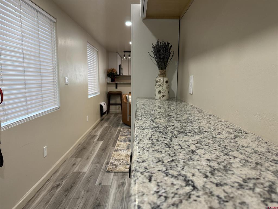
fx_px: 193
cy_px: 104
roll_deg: -0.4
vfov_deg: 56.8
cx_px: 139
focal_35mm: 24
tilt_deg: -7.6
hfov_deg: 71.6
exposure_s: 1/120
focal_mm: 6.86
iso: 200
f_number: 1.78
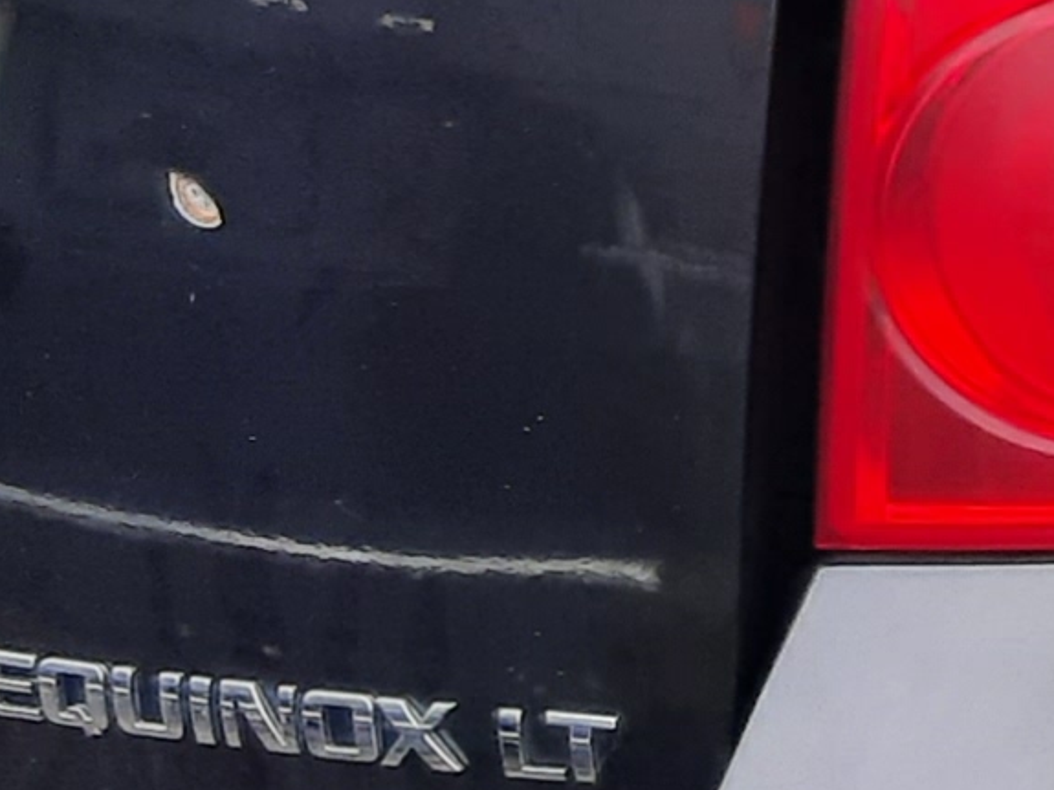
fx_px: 5510
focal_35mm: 181
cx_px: 1604
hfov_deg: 10.5
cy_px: 161
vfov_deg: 8.2
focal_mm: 3.92
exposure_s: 1/232
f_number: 1.7
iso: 40
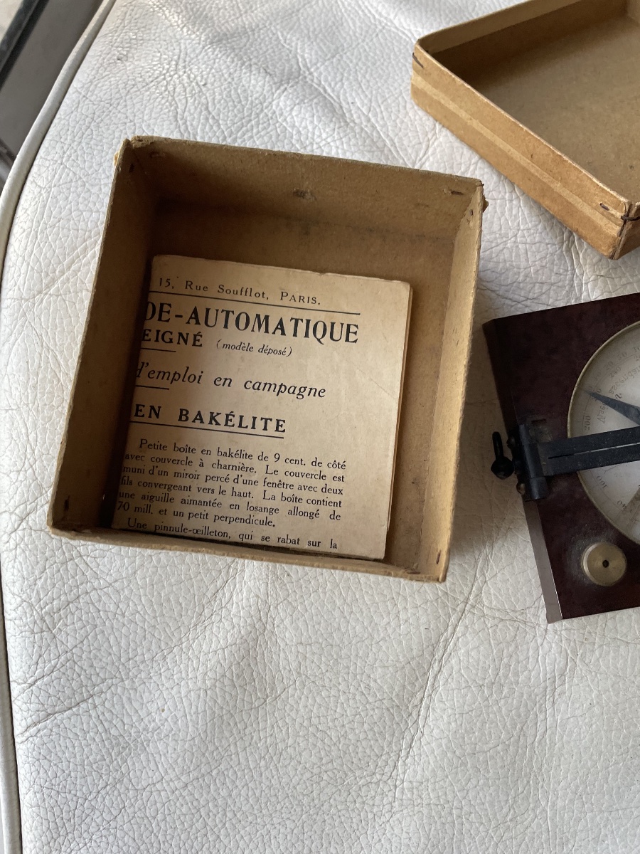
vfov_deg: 67.3
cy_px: 427
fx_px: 641
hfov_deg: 53.1
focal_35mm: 26
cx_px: 320
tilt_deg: -77.2
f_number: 1.6
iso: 125
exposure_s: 1/114
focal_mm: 4.2
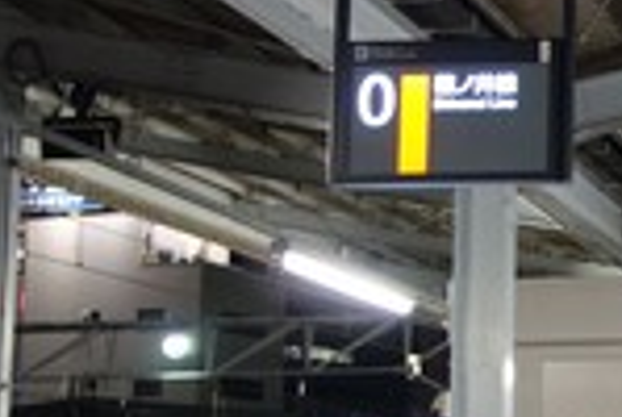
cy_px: 223
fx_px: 2077
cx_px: 985
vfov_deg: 11.5
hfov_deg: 15.5
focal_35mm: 120
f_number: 1.8
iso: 400
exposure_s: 1/30
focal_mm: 10.4
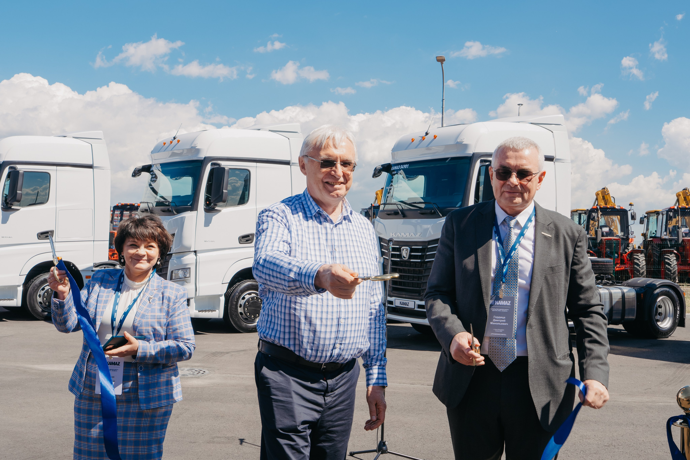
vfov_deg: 33.3
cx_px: 345
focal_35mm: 40
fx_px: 770
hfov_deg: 48.3
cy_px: 230
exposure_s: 1/125
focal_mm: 38
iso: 160
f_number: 13
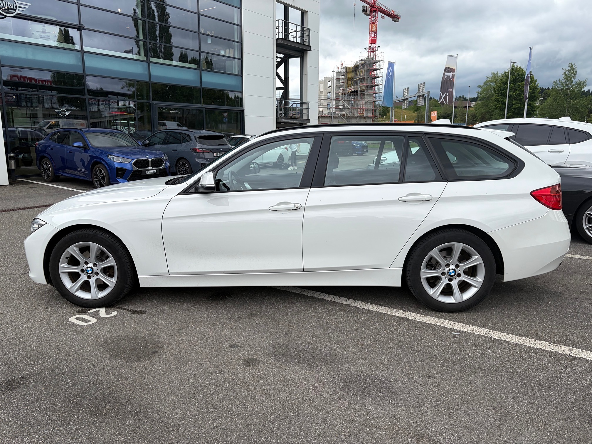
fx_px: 445
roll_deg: +0.9
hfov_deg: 67.3
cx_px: 296
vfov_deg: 53.1
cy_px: 222
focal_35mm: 26
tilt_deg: -11.4
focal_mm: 5.96
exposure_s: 1/2865
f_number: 1.6
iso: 50
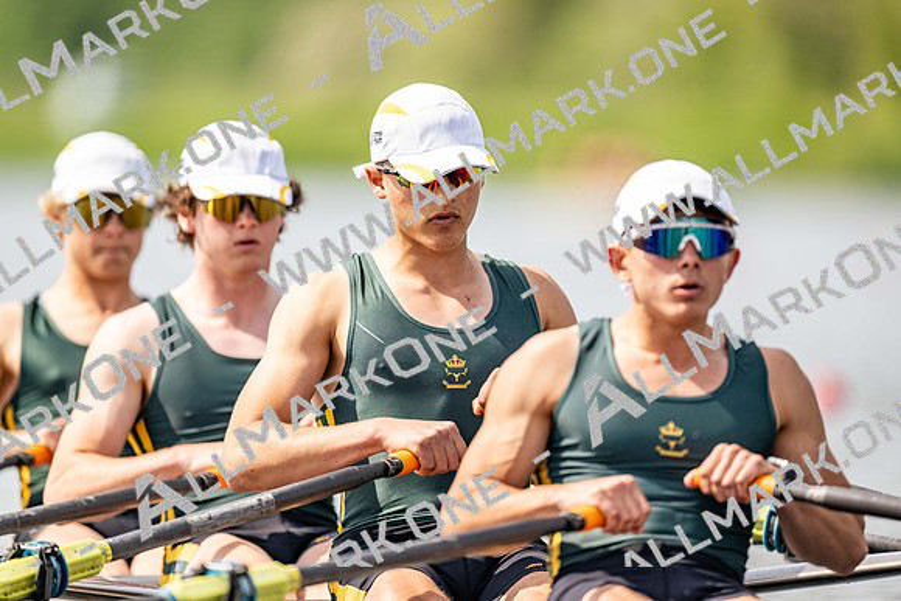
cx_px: 450
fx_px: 15019
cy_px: 300
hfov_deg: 3.4
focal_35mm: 600
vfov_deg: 2.3
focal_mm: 600
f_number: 4
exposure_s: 1/2500
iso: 500
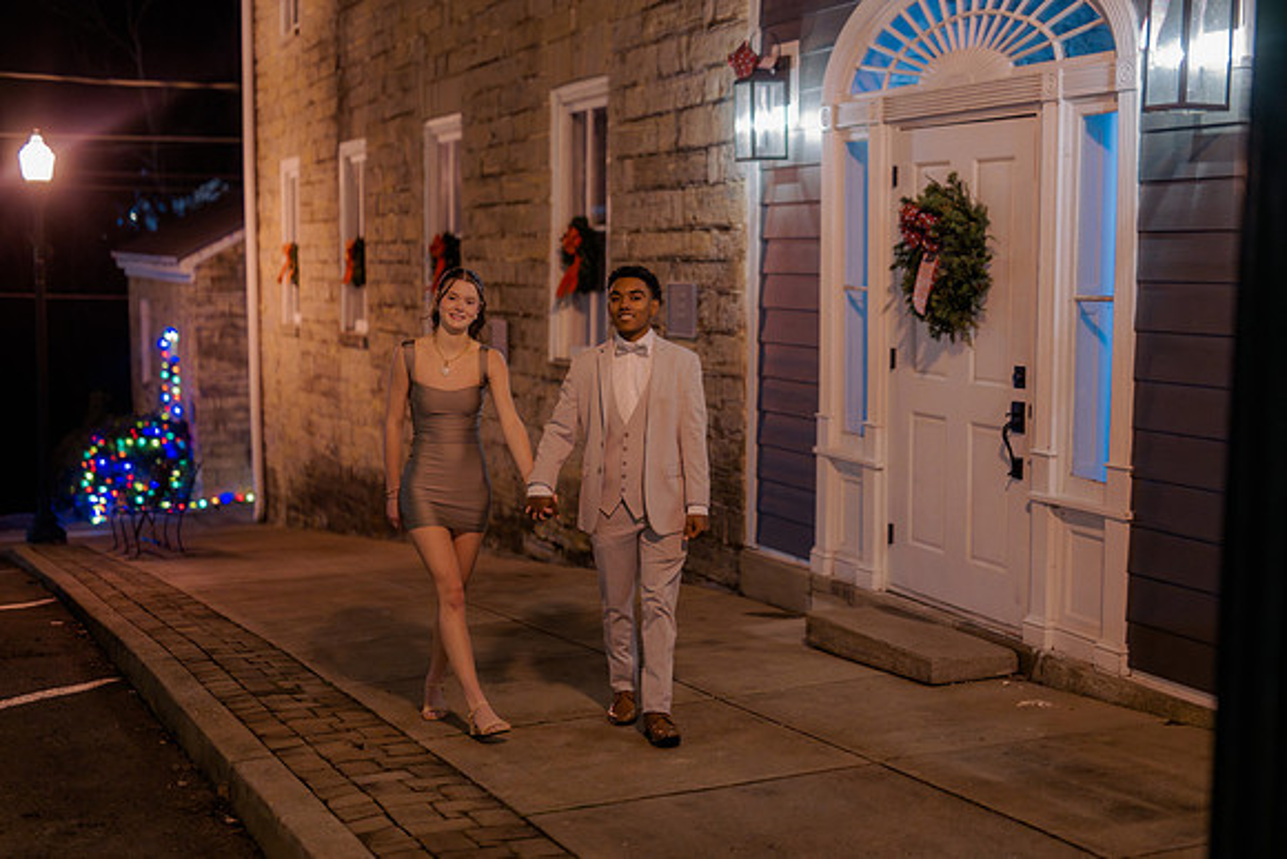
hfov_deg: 39.6
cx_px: 644
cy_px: 430
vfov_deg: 27.0
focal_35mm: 50
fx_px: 1788
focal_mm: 50
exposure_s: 1/200
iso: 2500
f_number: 1.4
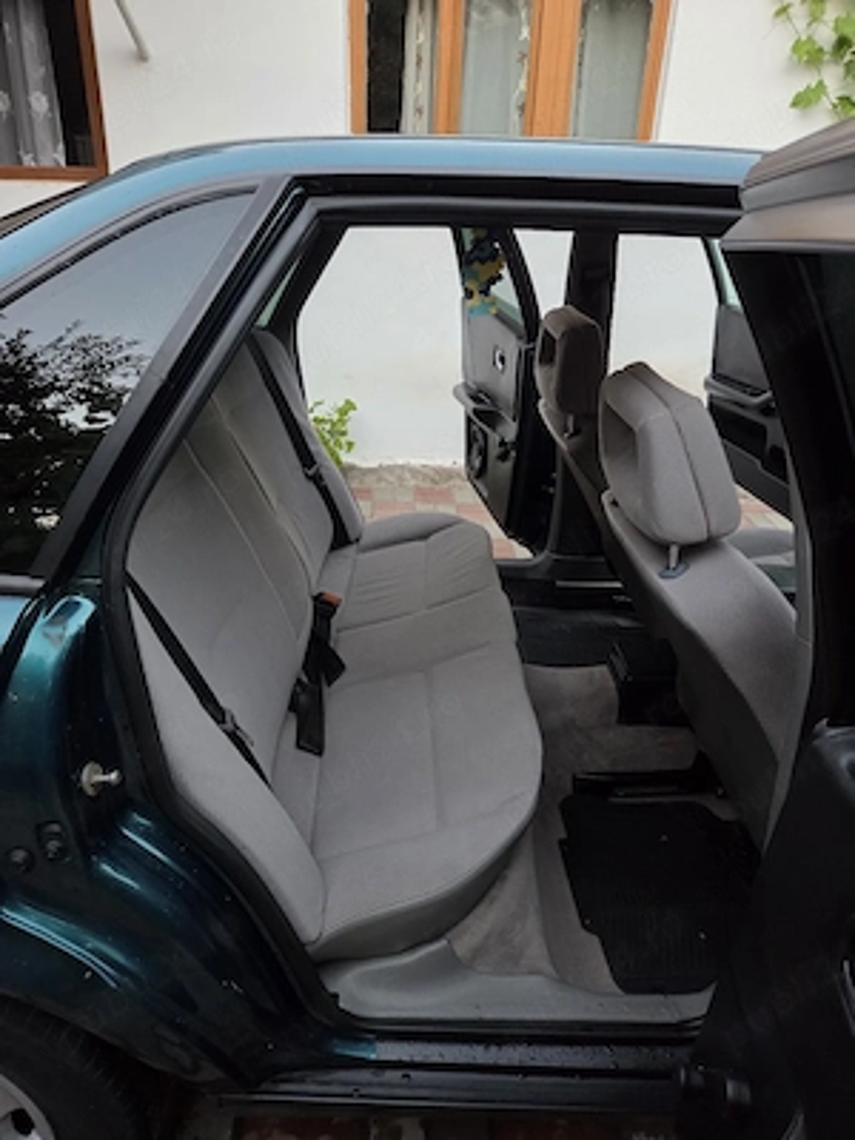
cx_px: 428
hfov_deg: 58.9
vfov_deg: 73.9
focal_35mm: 23
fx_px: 757
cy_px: 570
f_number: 1.8
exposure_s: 1/101
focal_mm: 5.4
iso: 800
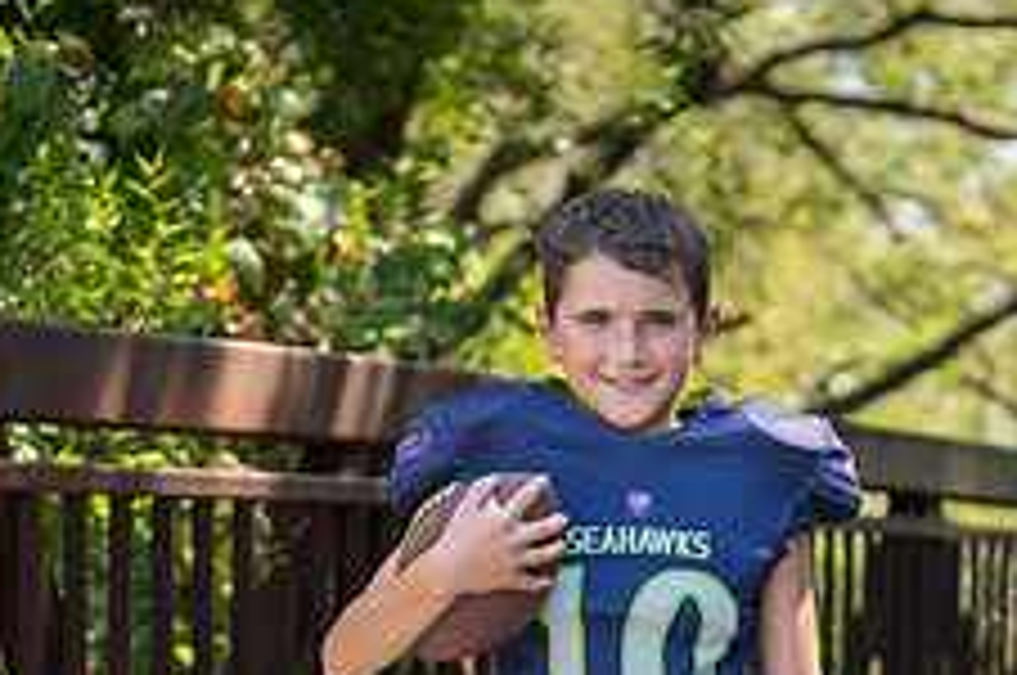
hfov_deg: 11.4
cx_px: 680
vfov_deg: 7.5
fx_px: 5078
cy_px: 812
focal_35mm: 180
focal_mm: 70
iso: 100
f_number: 2.8
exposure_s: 1/320
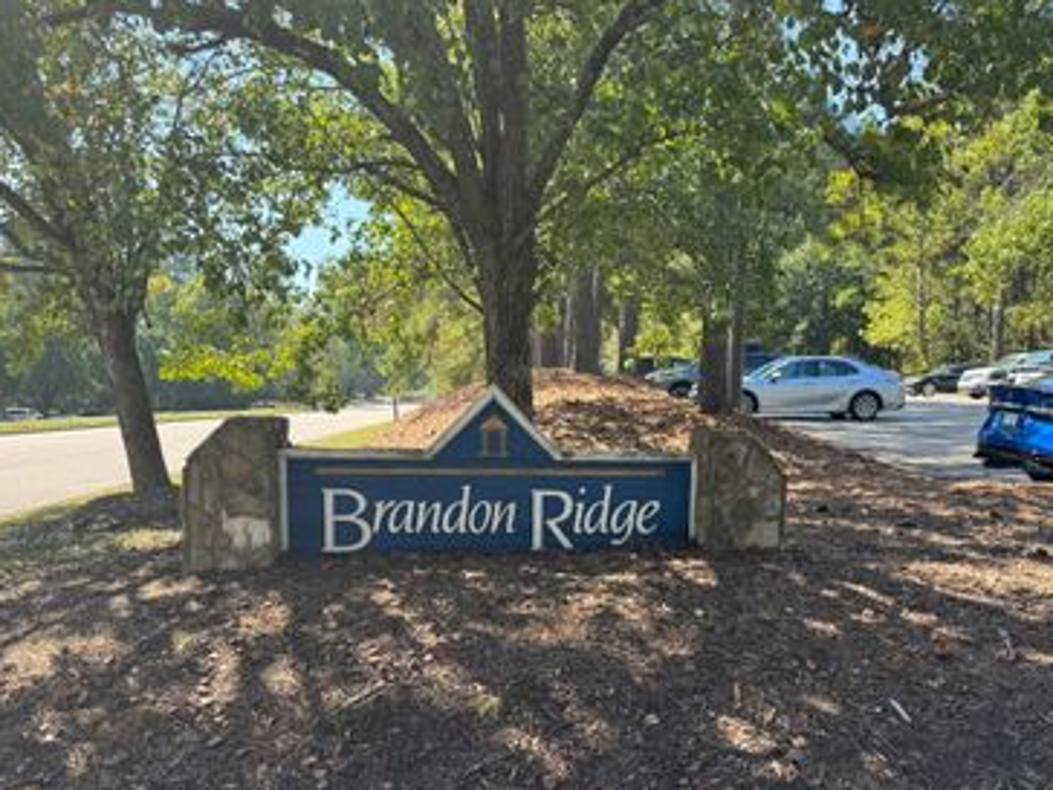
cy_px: 511
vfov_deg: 42.5
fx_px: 1004
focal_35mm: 33
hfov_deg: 55.3
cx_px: 558
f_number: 1.78
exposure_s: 1/664
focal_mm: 6.76
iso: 80
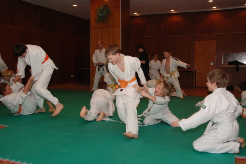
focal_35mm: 39
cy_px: 83
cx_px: 122
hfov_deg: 50.1
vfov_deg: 34.6
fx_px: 263
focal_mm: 25
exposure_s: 1/60
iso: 400
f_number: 5.6
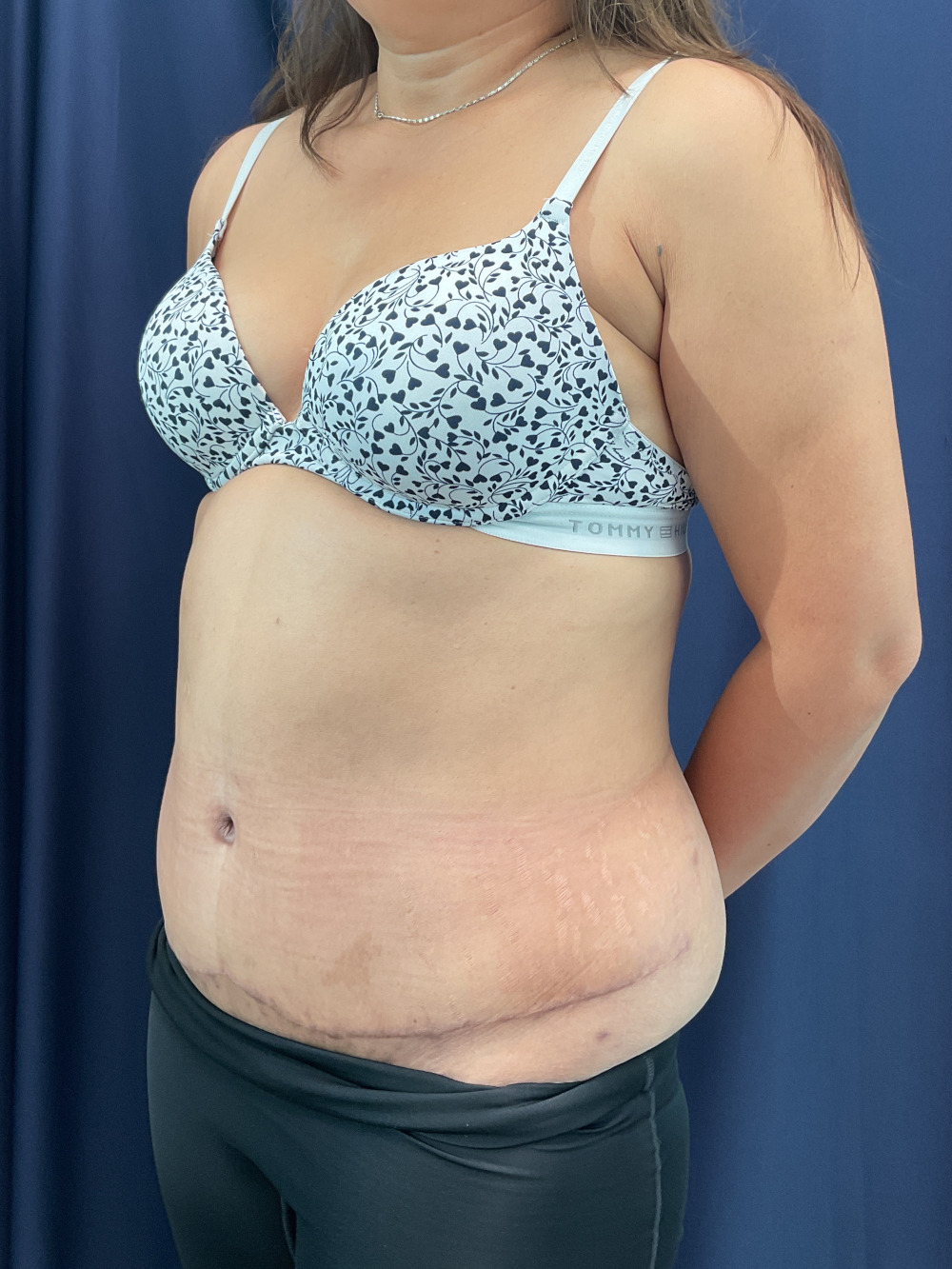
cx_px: 476
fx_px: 1063
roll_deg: -2.9
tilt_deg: -6.0
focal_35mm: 29
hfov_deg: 48.2
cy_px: 634
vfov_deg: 61.7
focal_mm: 3
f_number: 1.8
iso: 32
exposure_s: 1/60
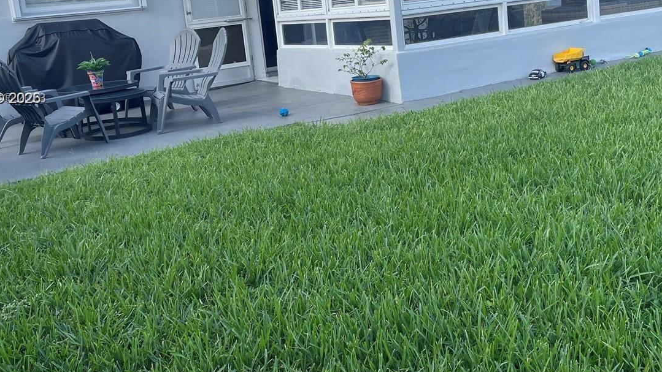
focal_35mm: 42
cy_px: 99
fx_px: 737
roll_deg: +6.4
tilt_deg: -8.3
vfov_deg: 28.0
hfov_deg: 48.3
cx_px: 341
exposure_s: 1/1052
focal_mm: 4.2
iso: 32
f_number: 1.6
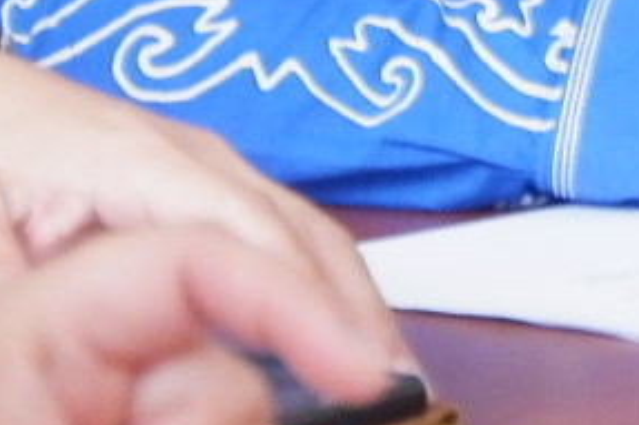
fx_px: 7575
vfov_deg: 3.2
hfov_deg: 4.8
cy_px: -810
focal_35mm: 427
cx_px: 1169
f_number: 5.6
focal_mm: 46.7
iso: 2000
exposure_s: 1/140
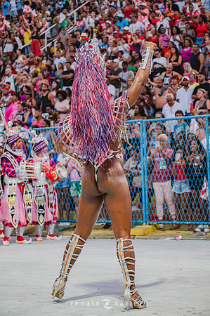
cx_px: 105
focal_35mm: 70
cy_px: 158
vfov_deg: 28.9
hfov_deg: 19.4
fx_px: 614
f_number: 4.5
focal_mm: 70
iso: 800
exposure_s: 1/250
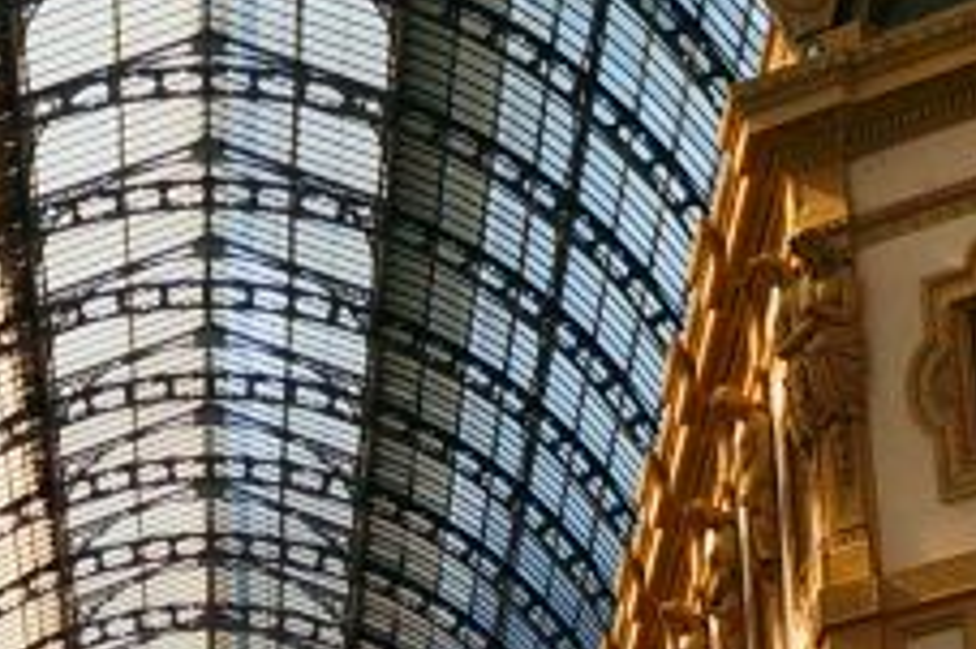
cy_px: -1416
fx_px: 4578
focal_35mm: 169
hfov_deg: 12.1
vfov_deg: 7.1
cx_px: 232
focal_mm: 16
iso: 100
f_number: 8
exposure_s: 1/200
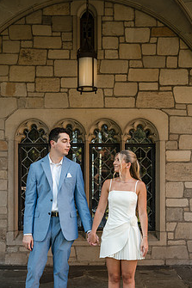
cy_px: 177
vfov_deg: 41.7
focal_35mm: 47
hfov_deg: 28.6
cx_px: 86
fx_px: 376
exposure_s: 1/250
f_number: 4
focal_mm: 35
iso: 400
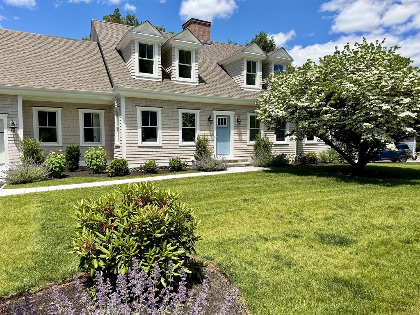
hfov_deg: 71.6
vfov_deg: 56.8
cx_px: 210
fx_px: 291
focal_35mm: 24
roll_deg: +0.9
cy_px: 158
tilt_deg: -3.2
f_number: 1.78
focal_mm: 6.76
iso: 80
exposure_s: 1/3584
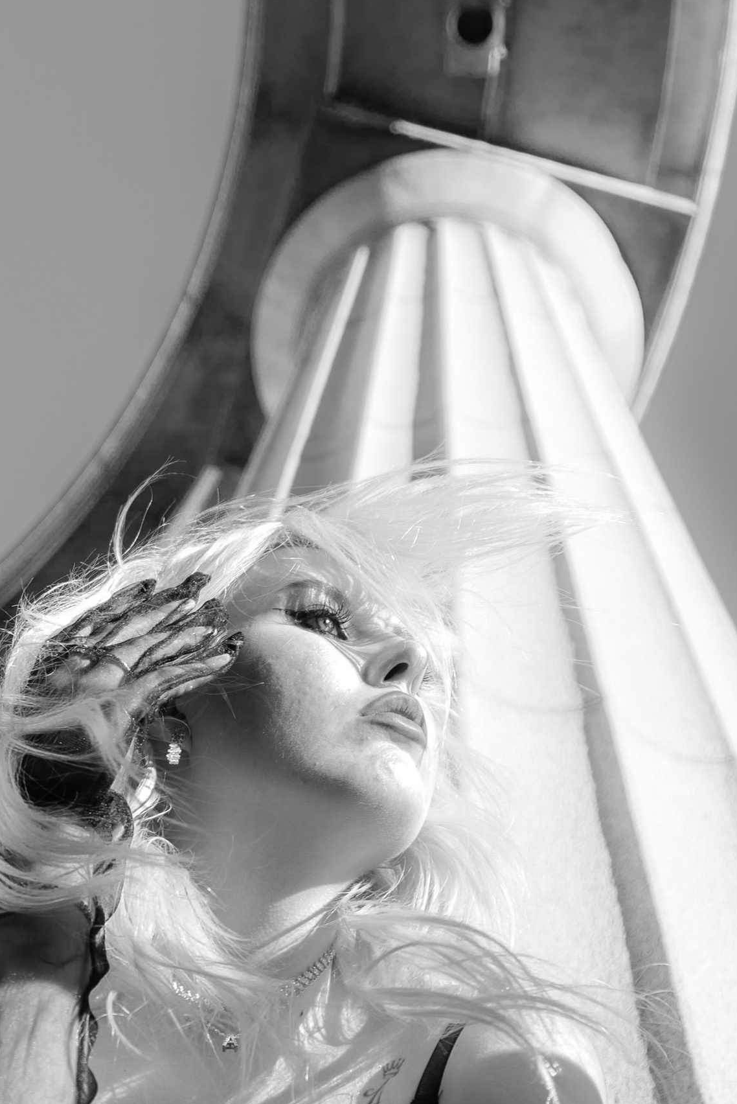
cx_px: 56
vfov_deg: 31.8
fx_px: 1932
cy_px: 648
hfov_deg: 21.1
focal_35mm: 63
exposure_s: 1/180
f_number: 4
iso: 125
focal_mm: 28
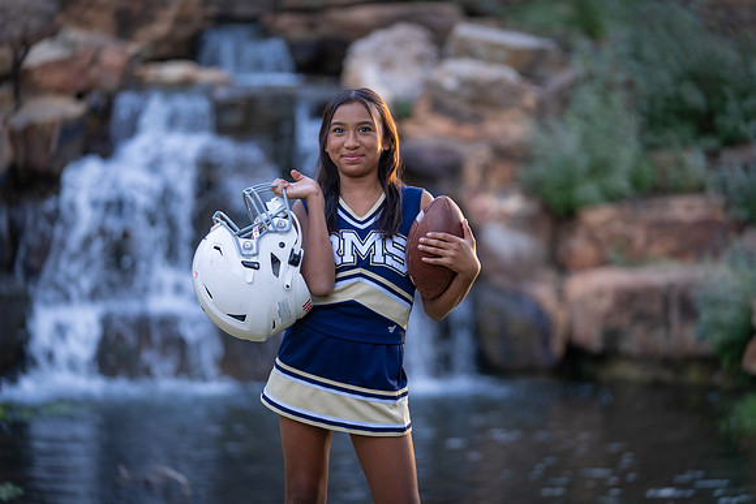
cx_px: 378
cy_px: 252
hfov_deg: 15.4
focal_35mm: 133
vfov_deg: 10.3
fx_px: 2794
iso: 640
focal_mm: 133
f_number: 2.8
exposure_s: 1/320
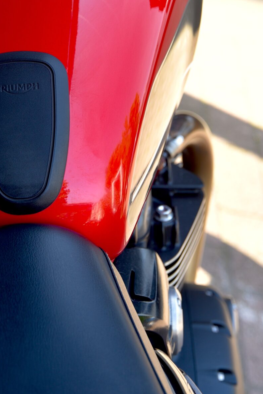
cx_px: 47
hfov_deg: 12.6
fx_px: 1182
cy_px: 71
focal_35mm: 108
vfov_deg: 18.7
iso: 100
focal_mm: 50
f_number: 4
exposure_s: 1/60
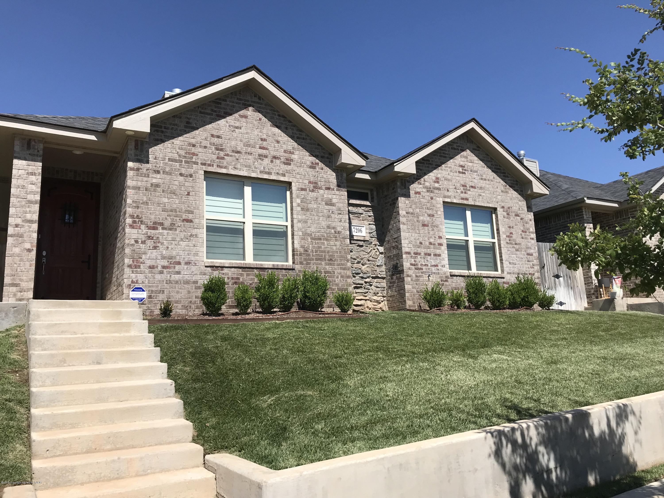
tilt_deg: +11.6
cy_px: 249
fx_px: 537
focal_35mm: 28
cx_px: 332
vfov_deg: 49.7
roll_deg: +1.9
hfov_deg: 63.4
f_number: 1.8
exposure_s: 1/3096
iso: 20
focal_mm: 3.99
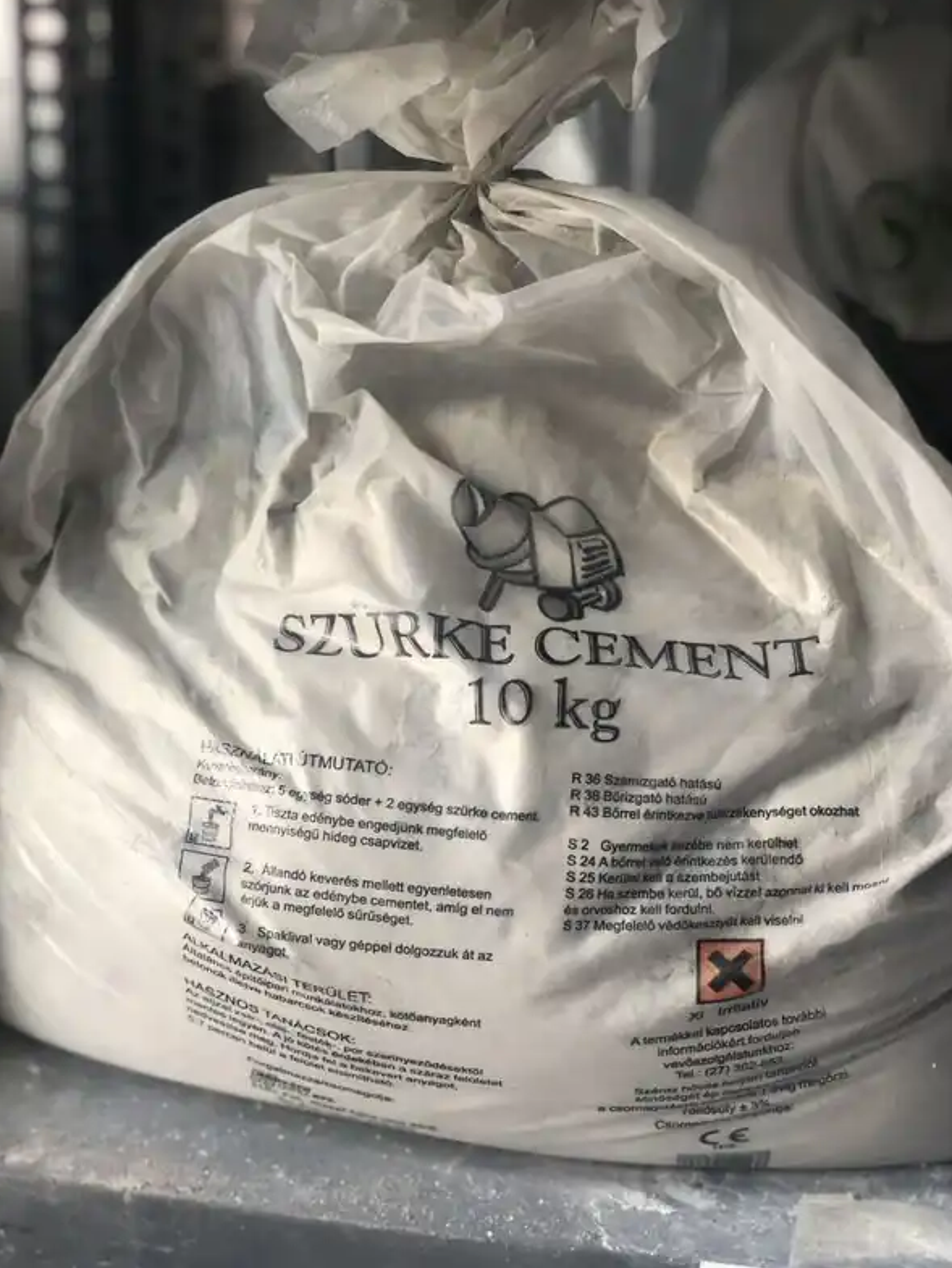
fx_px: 1943
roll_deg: -0.9
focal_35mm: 53
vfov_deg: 36.2
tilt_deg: -21.3
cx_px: 472
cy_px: 624
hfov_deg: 27.5
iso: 50
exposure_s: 1/60
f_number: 2.4
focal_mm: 6
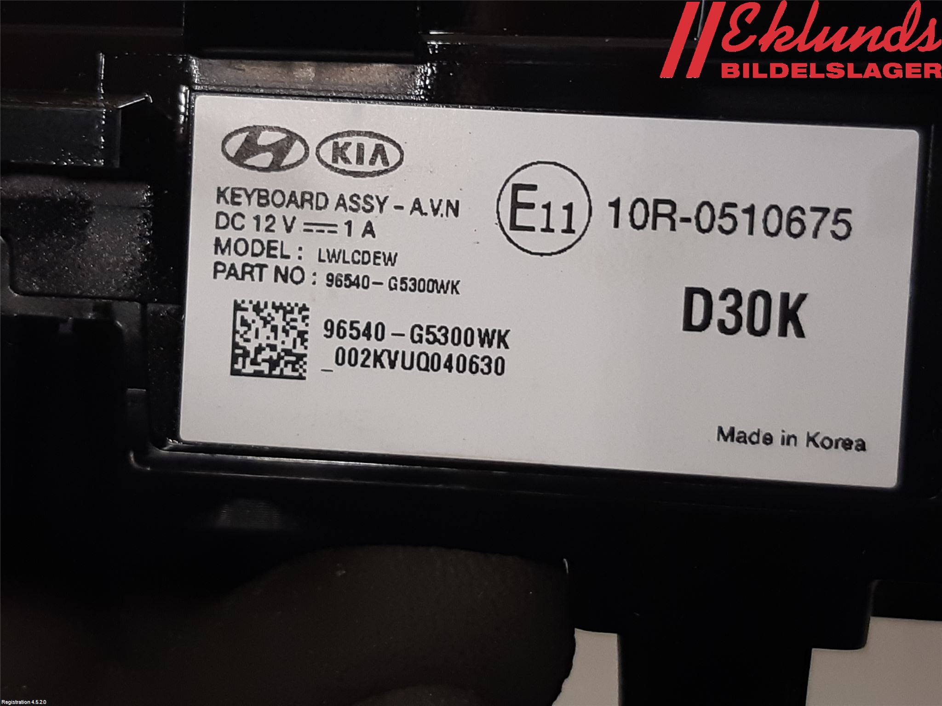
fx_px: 708
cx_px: 471
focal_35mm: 26
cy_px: 353
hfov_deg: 67.3
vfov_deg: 53.1
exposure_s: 1/50
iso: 125
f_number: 1.7
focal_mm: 3.93
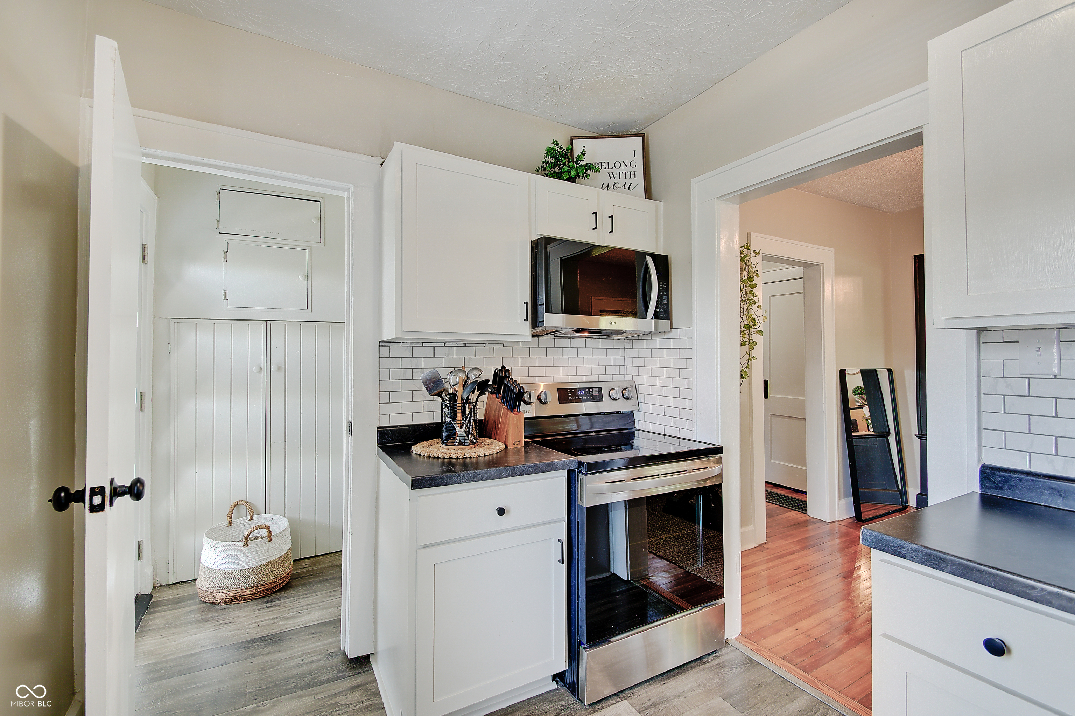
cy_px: 358
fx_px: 448
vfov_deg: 77.2
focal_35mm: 15
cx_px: 538
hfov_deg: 100.4
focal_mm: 10
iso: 100
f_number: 9
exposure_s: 1/2.5
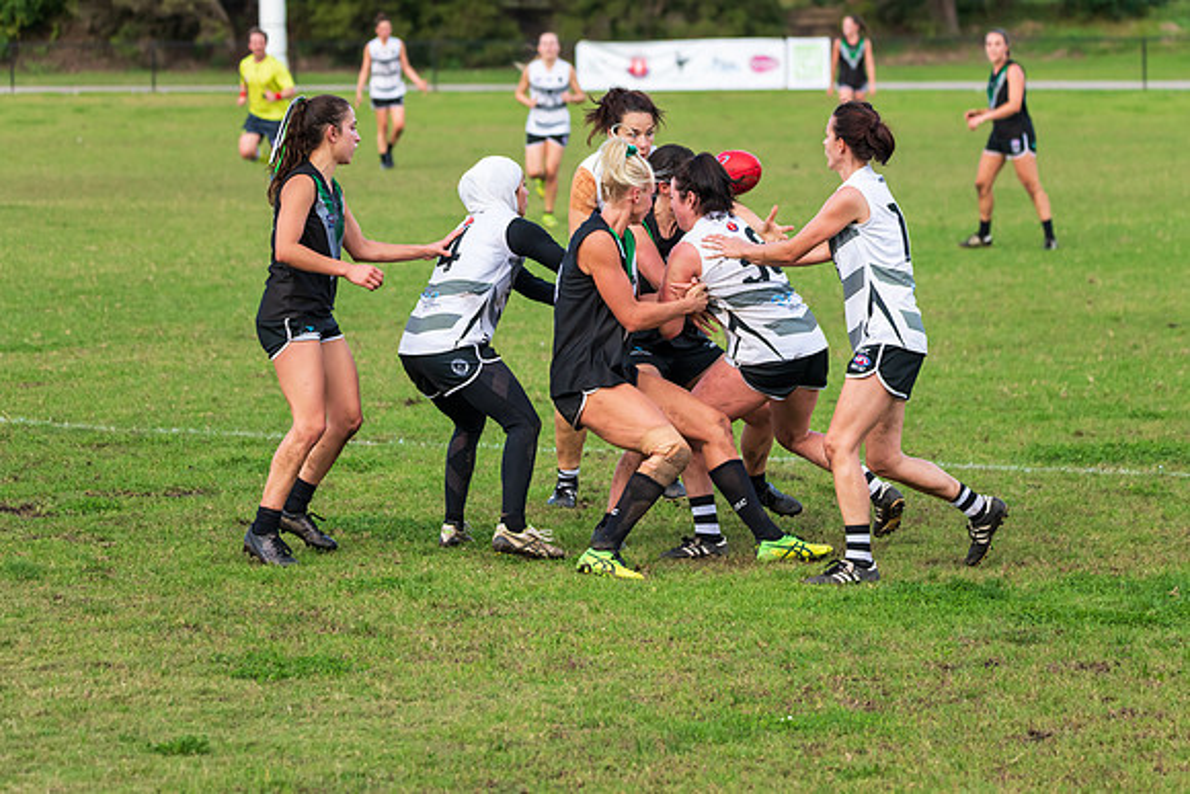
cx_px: 595
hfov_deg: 12.1
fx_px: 5620
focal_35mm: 170
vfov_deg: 8.1
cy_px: 397
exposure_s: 1/1250
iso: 800
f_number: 5.6
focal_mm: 170
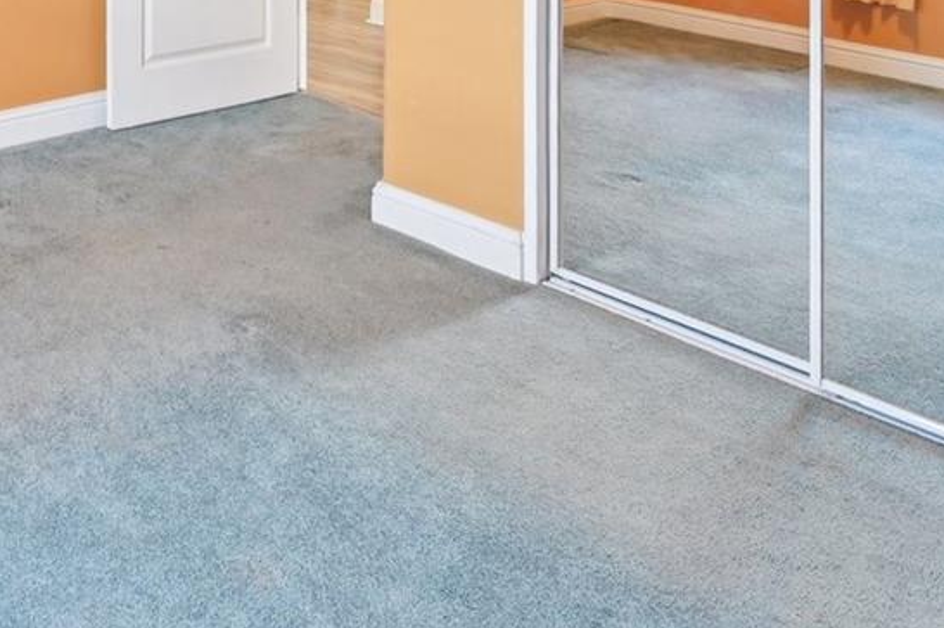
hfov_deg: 41.2
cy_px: -250
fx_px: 1074
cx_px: -3
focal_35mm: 41
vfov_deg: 26.2
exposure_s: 1/8
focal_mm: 14
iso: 400
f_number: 8
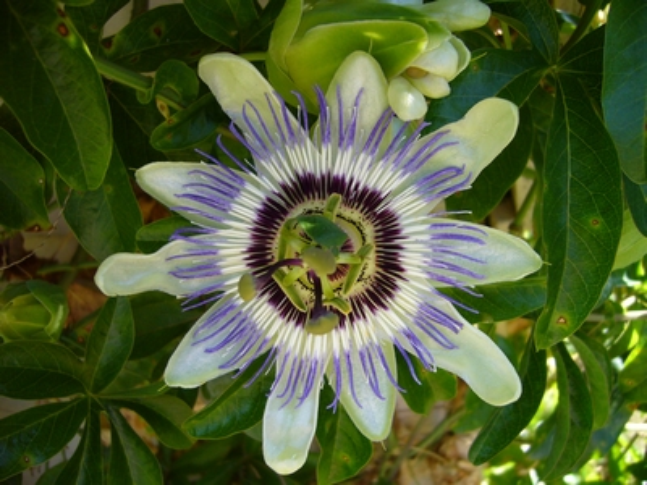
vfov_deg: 40.7
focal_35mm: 35
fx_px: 654
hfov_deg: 52.6
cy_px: 242
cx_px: 324
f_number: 2.8
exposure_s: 1/125
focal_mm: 5.8
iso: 100
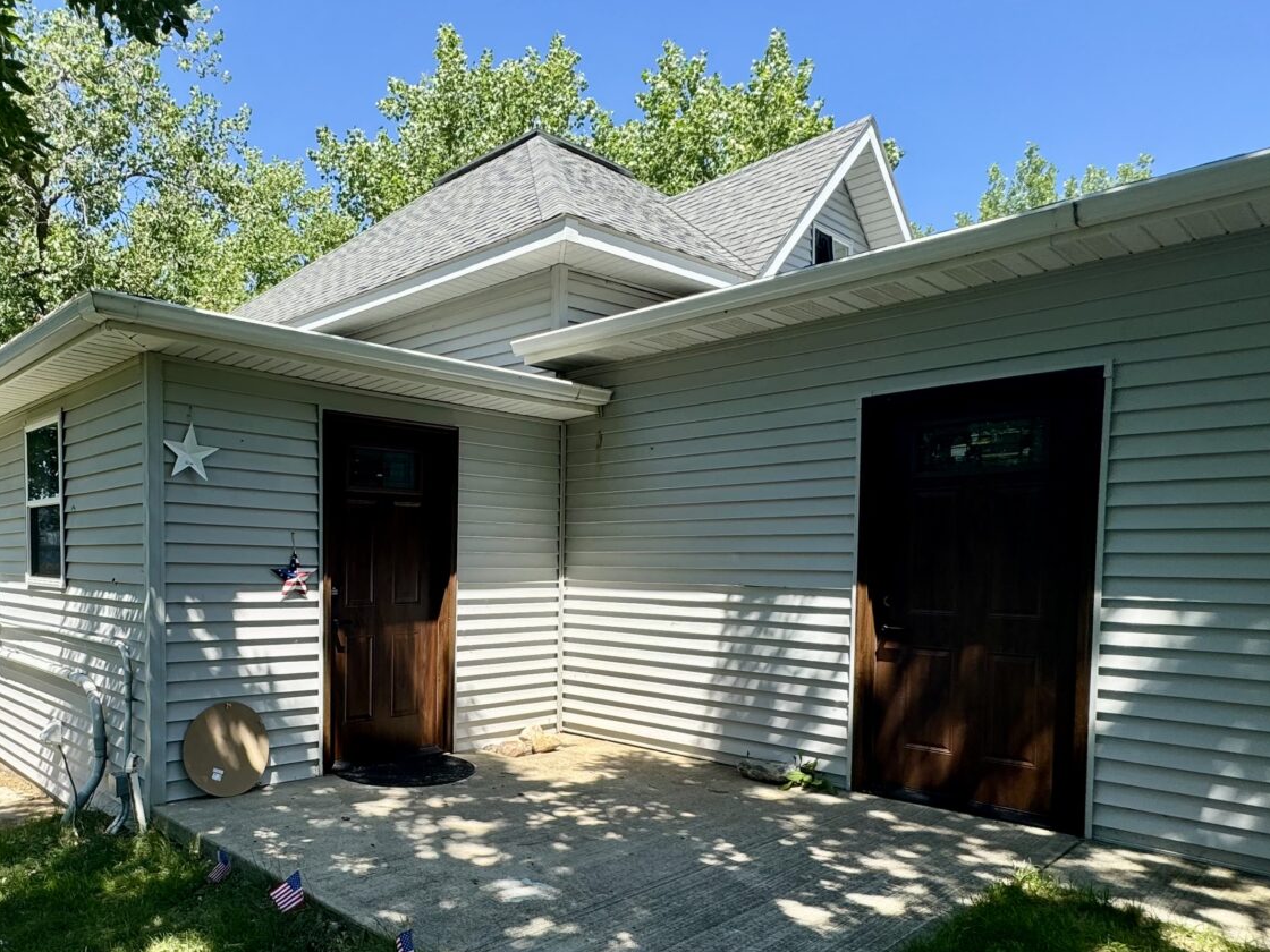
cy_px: 598
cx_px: 396
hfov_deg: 69.0
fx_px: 881
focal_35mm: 24
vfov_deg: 56.1
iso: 40
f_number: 2.2
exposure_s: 1/700
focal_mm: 2.22
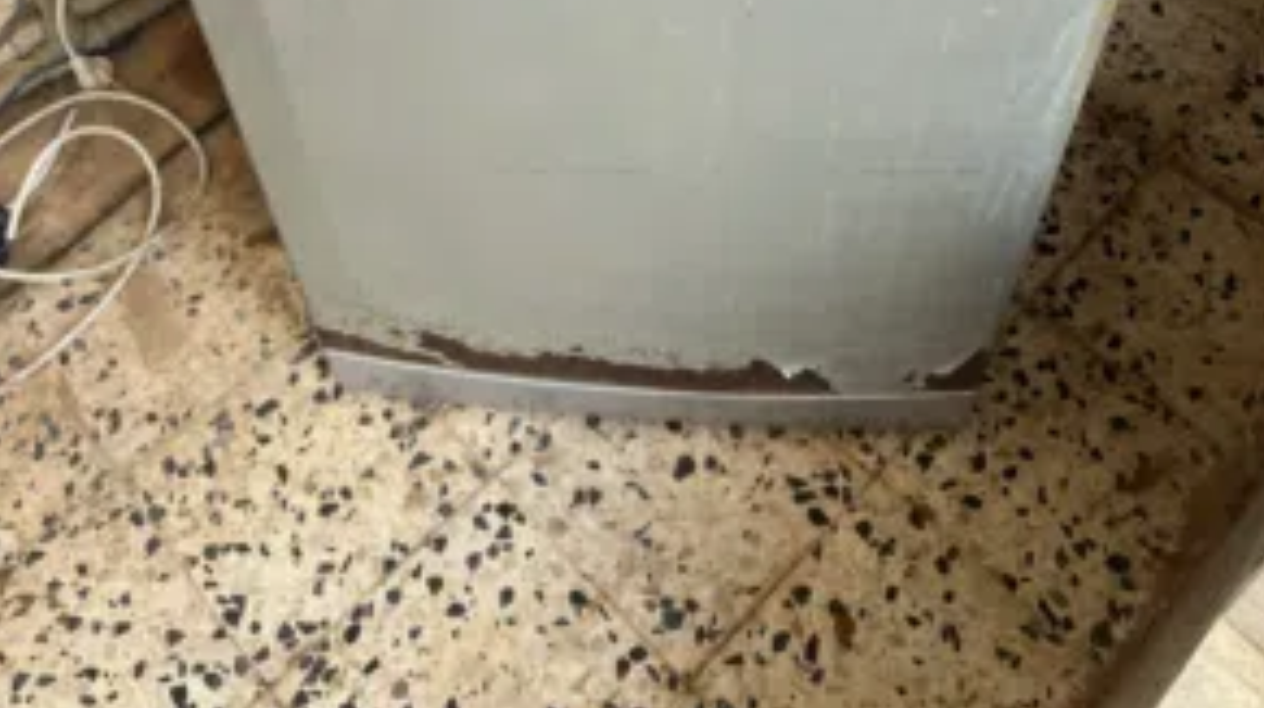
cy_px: -35
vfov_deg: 28.1
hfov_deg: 51.7
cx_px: 643
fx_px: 1306
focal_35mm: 39
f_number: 1.5
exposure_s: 1/407
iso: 50
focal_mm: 5.7
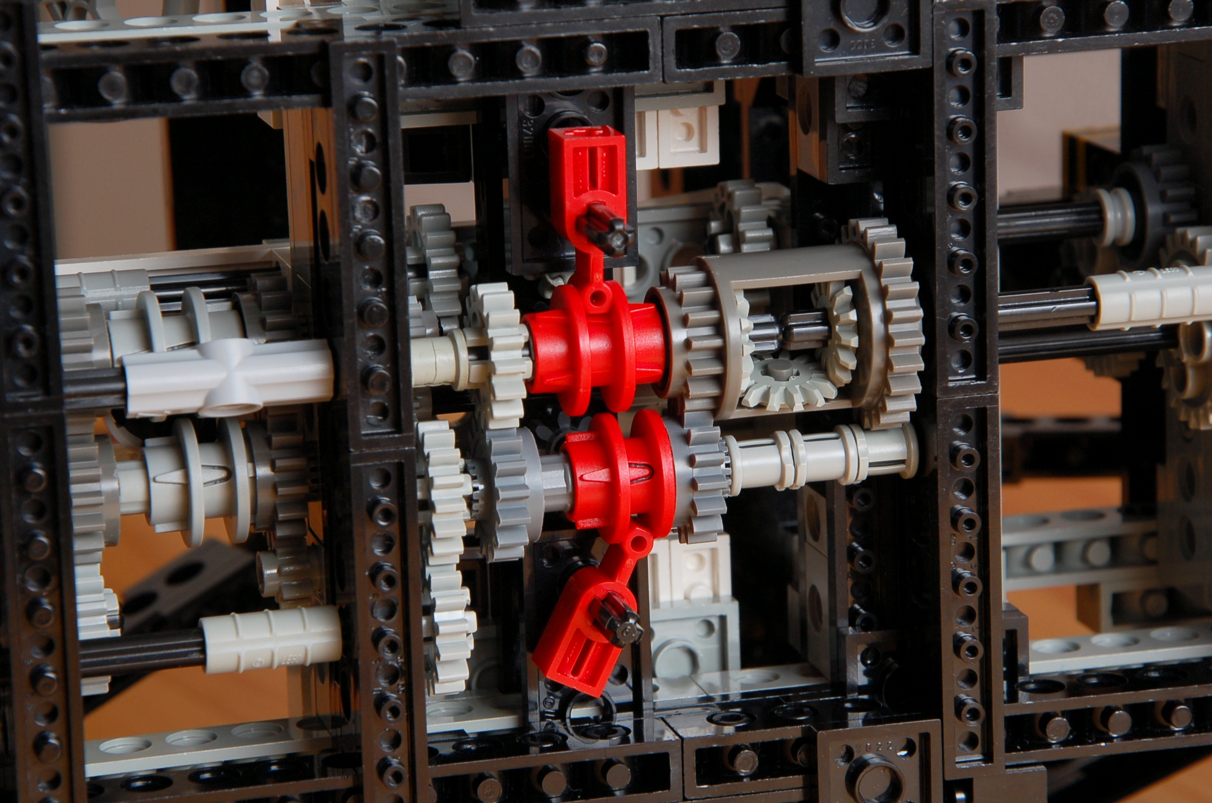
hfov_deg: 13.1
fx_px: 5293
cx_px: 606
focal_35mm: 158
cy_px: 402
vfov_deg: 8.7
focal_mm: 105
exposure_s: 1/60
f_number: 13
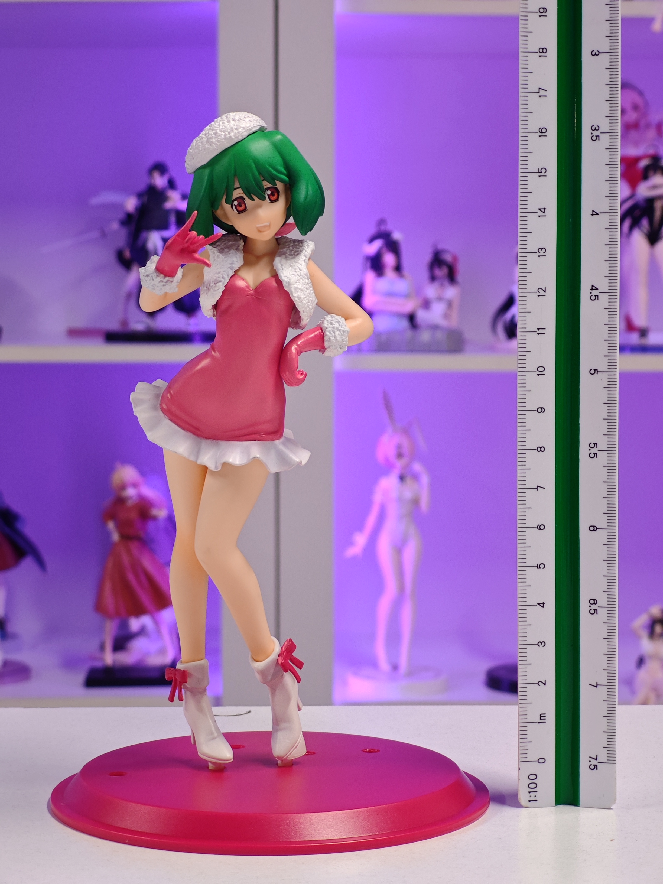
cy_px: 442
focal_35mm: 80
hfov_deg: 18.4
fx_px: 2043
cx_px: 332
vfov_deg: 24.4
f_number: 2.4
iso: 400
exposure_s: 1/19.5
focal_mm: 7.48
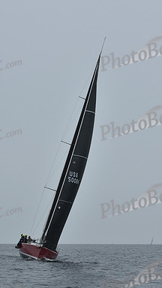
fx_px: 1039
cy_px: 171
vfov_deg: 15.8
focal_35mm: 136
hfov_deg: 8.9
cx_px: 61
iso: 250
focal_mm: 86
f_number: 7.1
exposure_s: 1/800
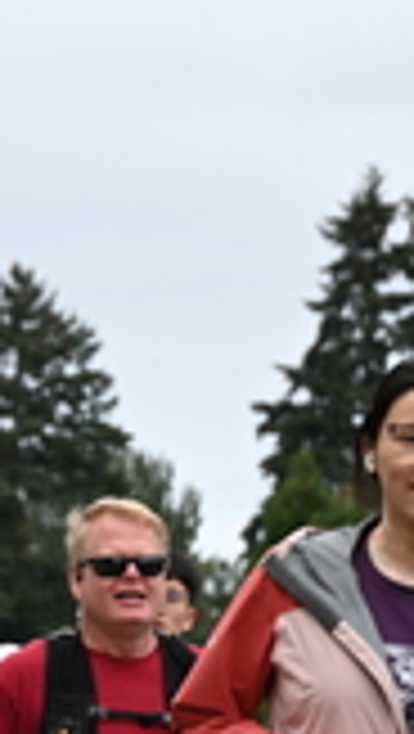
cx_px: 464
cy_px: 768
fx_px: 6248
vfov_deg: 6.7
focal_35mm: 321
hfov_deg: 3.8
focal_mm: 91
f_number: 6.3
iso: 400
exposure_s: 1/160
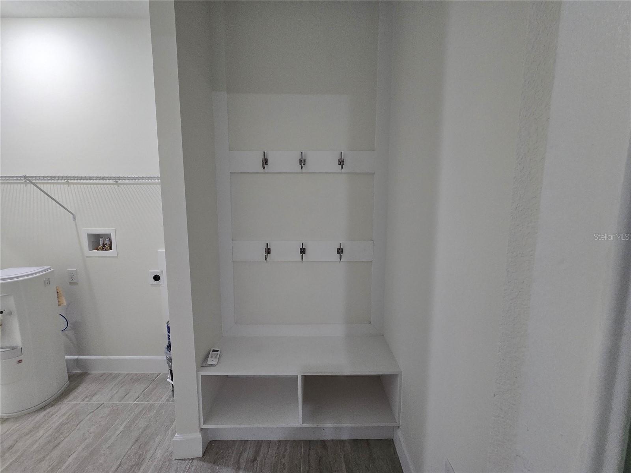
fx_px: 237
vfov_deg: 89.9
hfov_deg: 106.2
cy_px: 236
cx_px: 316
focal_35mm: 13
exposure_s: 1/60
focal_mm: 1.7
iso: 250
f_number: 2.2
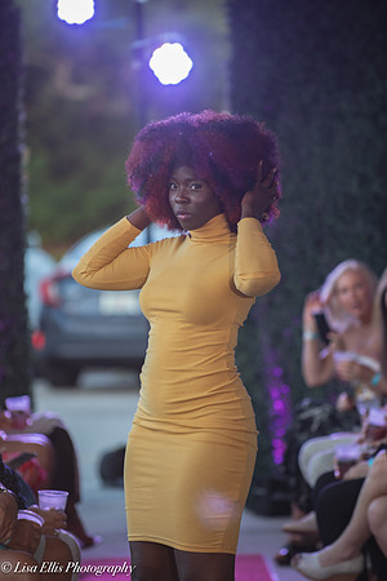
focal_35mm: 240
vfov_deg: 8.6
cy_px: 290
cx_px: 194
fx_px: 3870
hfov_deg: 5.7
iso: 400
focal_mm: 200
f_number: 4
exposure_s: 1/250
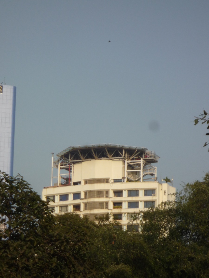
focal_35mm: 150
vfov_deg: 13.2
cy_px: 139
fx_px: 1208
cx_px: 104
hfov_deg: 9.9
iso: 100
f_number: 5.9
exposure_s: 1/400
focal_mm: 22
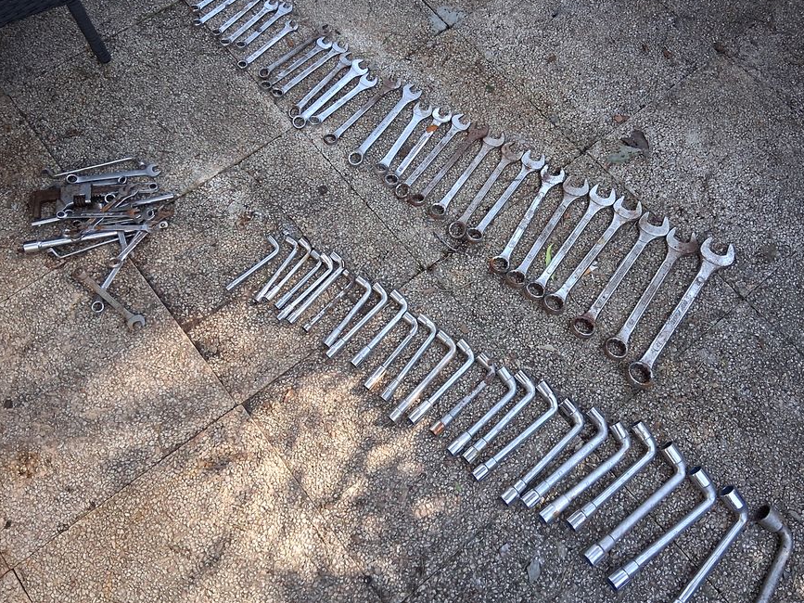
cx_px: 415
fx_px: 697
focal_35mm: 30
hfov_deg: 60.0
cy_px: 280
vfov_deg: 46.8
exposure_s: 1/120
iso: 250
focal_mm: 3.98
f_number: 1.8
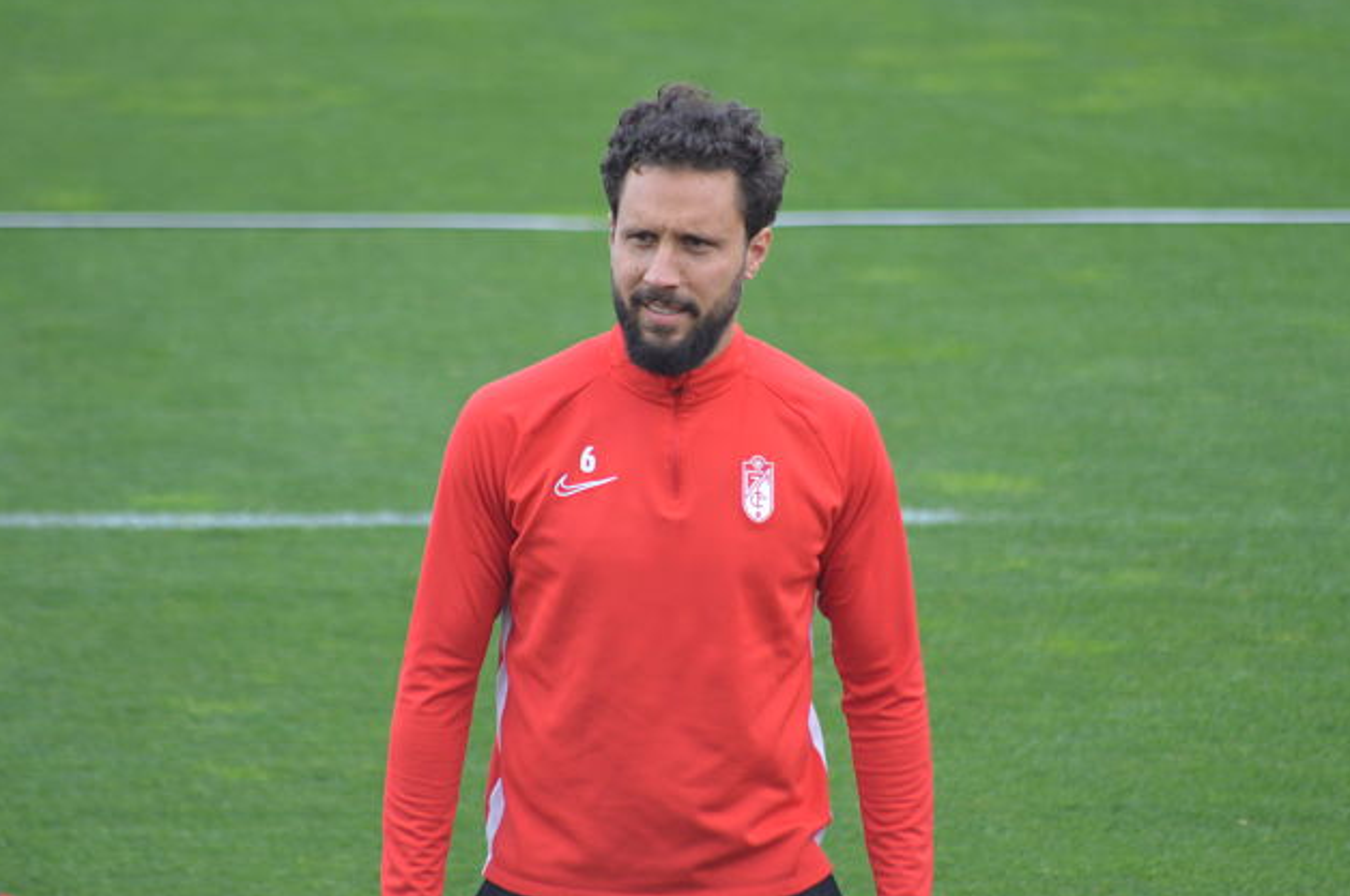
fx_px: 17452
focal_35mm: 466
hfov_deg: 4.4
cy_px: 434
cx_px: 690
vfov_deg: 2.9
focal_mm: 300
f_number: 5.6
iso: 400
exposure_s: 1/400
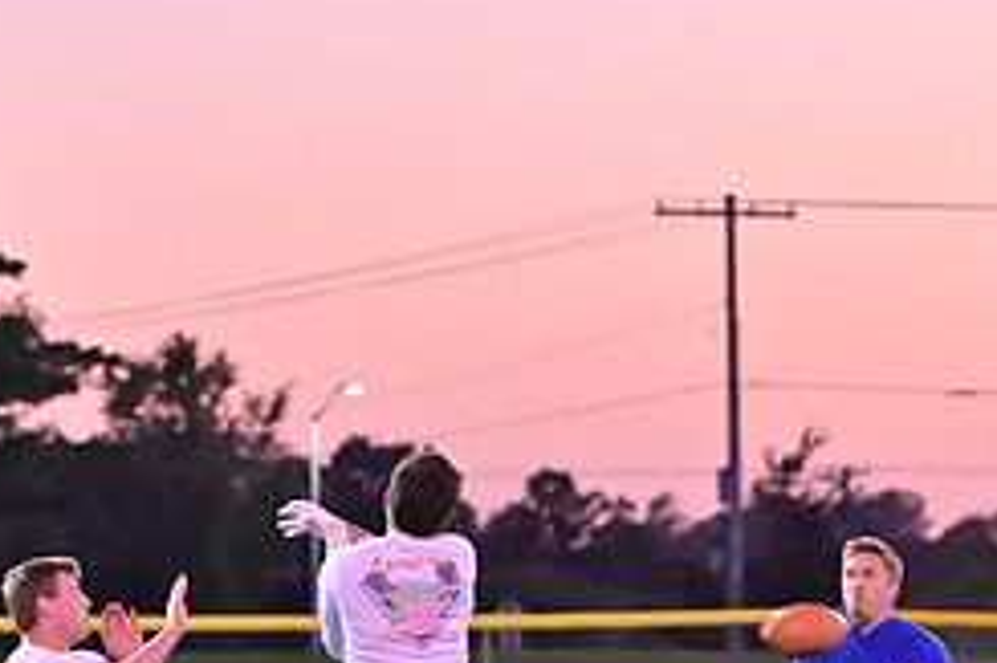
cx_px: 399
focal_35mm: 372
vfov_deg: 3.7
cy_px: 563
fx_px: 10295
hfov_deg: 5.5
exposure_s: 1/400
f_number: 4
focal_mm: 105
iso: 6400
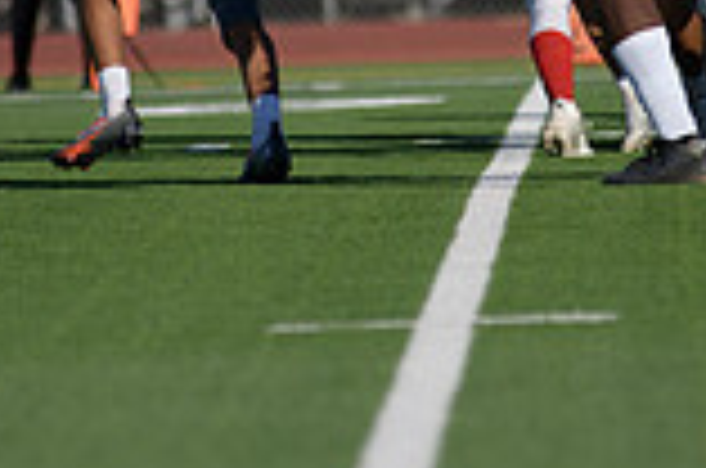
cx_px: 445
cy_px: -142
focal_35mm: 741
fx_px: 14502
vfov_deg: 1.8
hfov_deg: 2.8
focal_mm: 200
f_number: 2.8
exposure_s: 1/5000
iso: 125
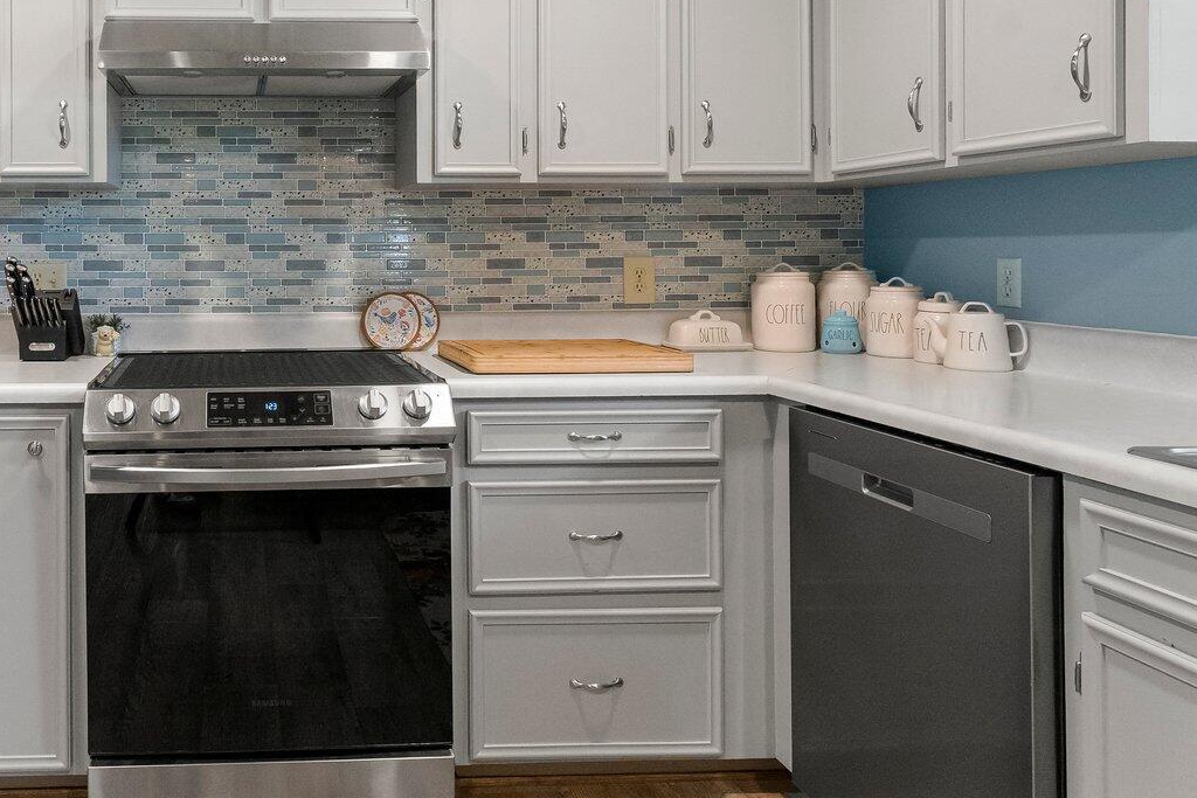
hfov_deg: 61.1
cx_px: 272
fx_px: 931
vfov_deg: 45.4
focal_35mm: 28
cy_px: 240
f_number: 8
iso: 2500
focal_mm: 14
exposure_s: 1/15
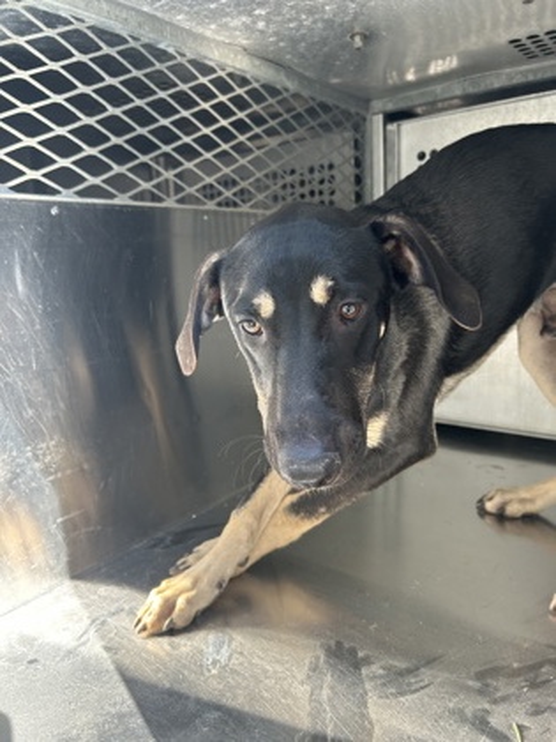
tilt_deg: -6.2
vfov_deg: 67.3
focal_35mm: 26
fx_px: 557
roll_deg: -1.9
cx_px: 278
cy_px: 371
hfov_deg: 53.1
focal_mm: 5.7
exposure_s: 1/123
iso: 64
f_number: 1.5
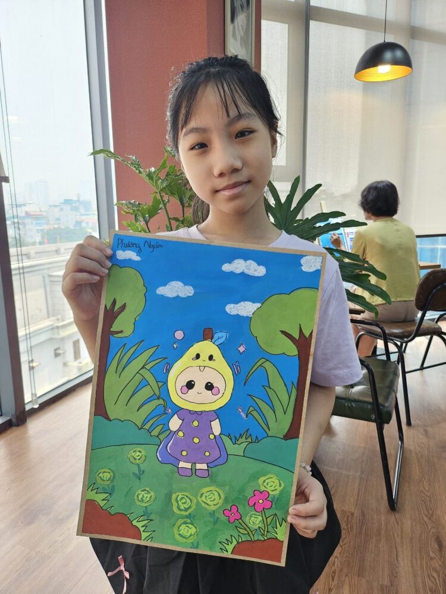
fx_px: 412
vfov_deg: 71.6
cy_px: 297
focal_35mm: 24
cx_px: 223
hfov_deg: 56.8
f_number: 1.8
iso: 50
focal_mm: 5
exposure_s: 1/100
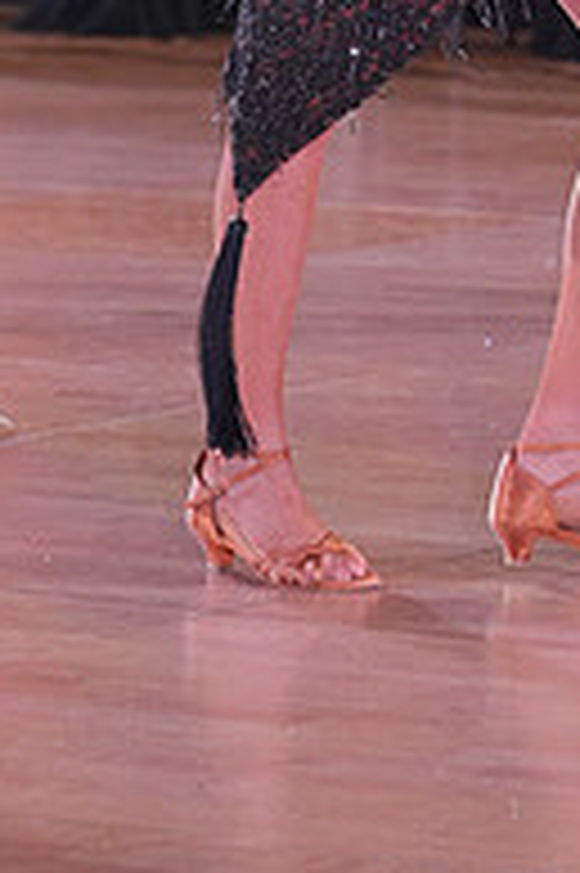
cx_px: 780
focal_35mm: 236
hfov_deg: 5.8
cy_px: -324
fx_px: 5713
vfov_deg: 8.6
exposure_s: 1/400
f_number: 4
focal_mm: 79
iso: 2500
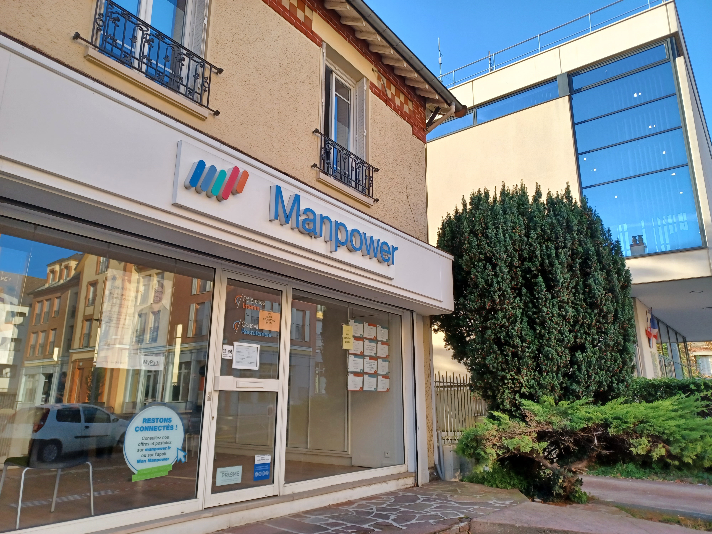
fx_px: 514
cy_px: 267
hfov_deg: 69.4
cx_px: 356
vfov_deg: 54.9
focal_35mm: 25
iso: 32
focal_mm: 4.6
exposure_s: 1/118
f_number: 1.8
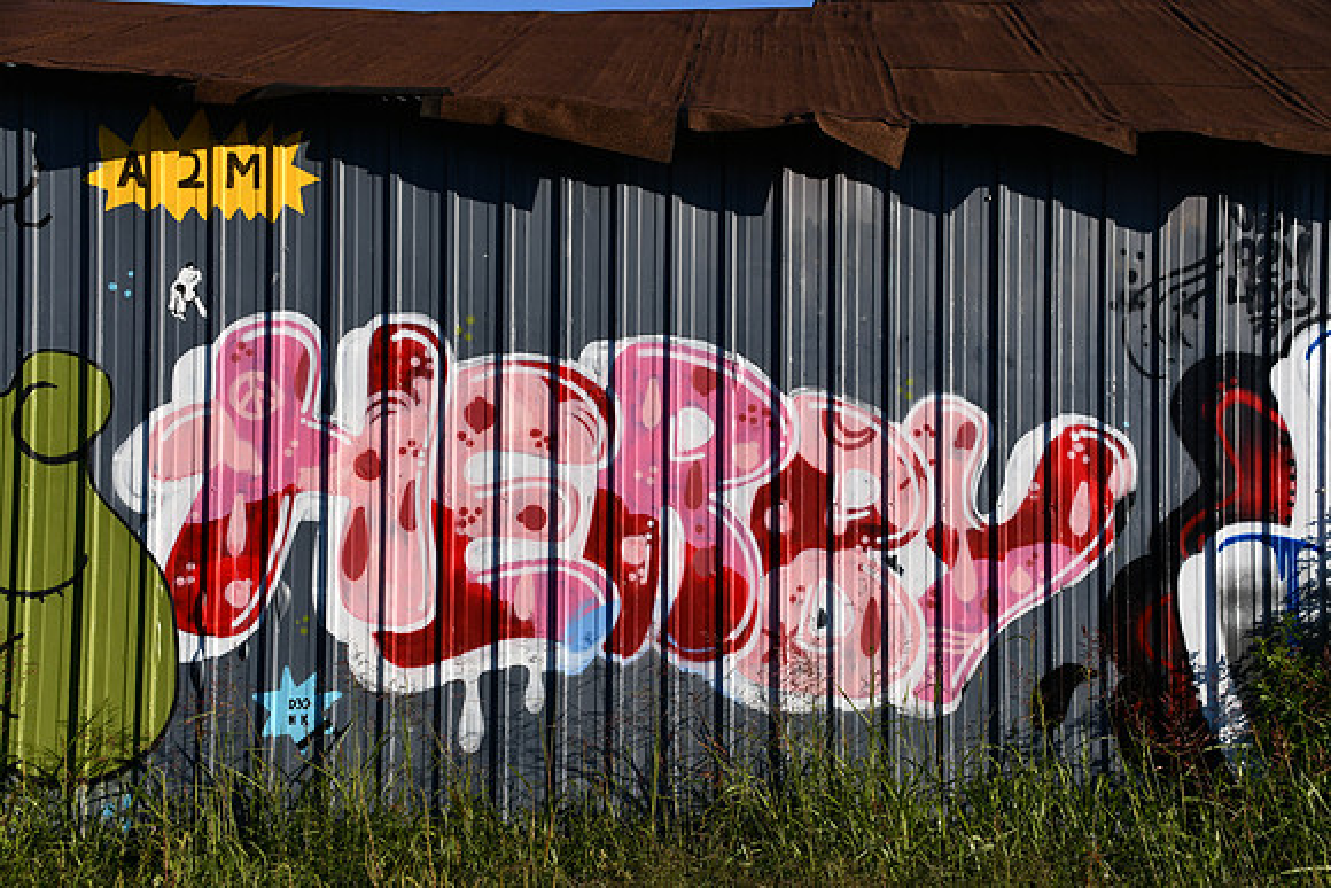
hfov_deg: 35.0
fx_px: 2108
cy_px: 444
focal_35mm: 57
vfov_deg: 23.8
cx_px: 666
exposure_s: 1/320
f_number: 9
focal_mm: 38
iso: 100
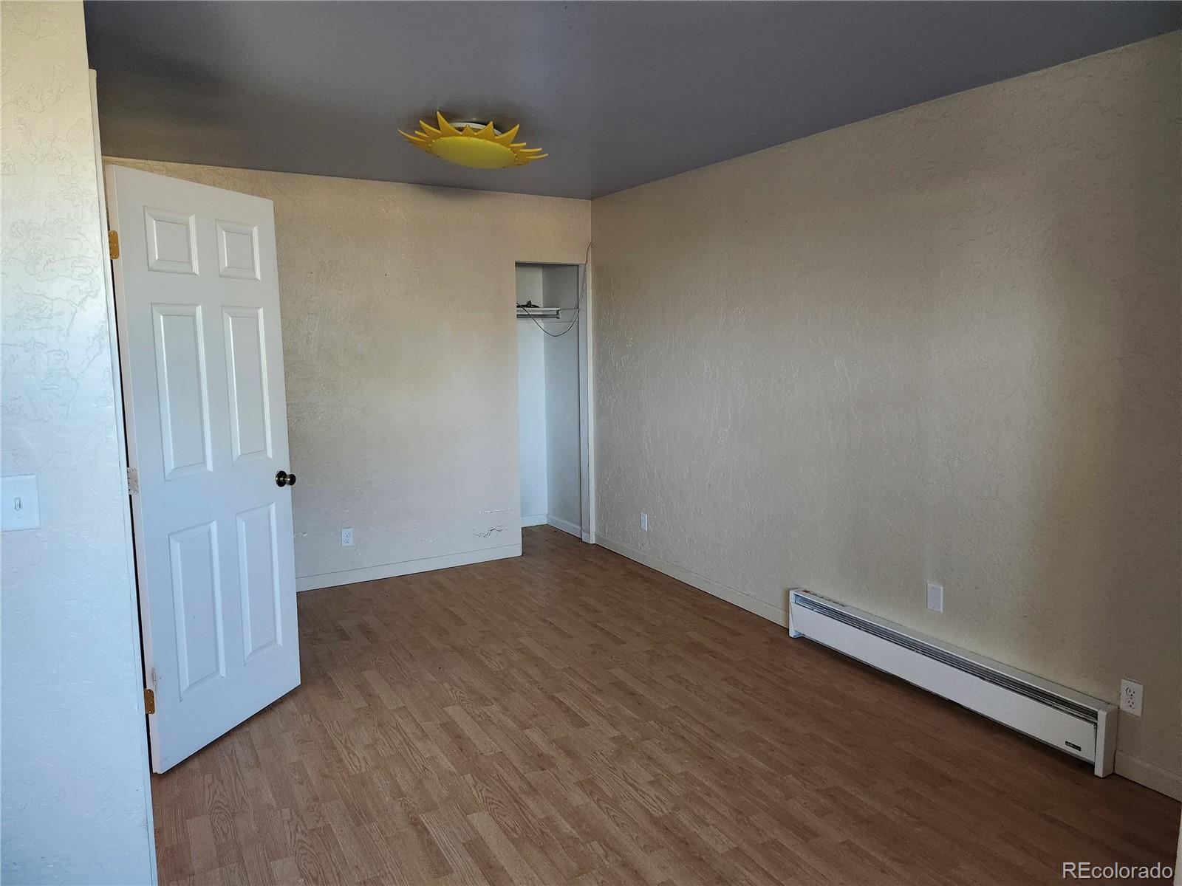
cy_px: 443
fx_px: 785
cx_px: 591
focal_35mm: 23
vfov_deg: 58.9
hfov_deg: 73.9
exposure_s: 1/120
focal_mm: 5.54
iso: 1000
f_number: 1.8
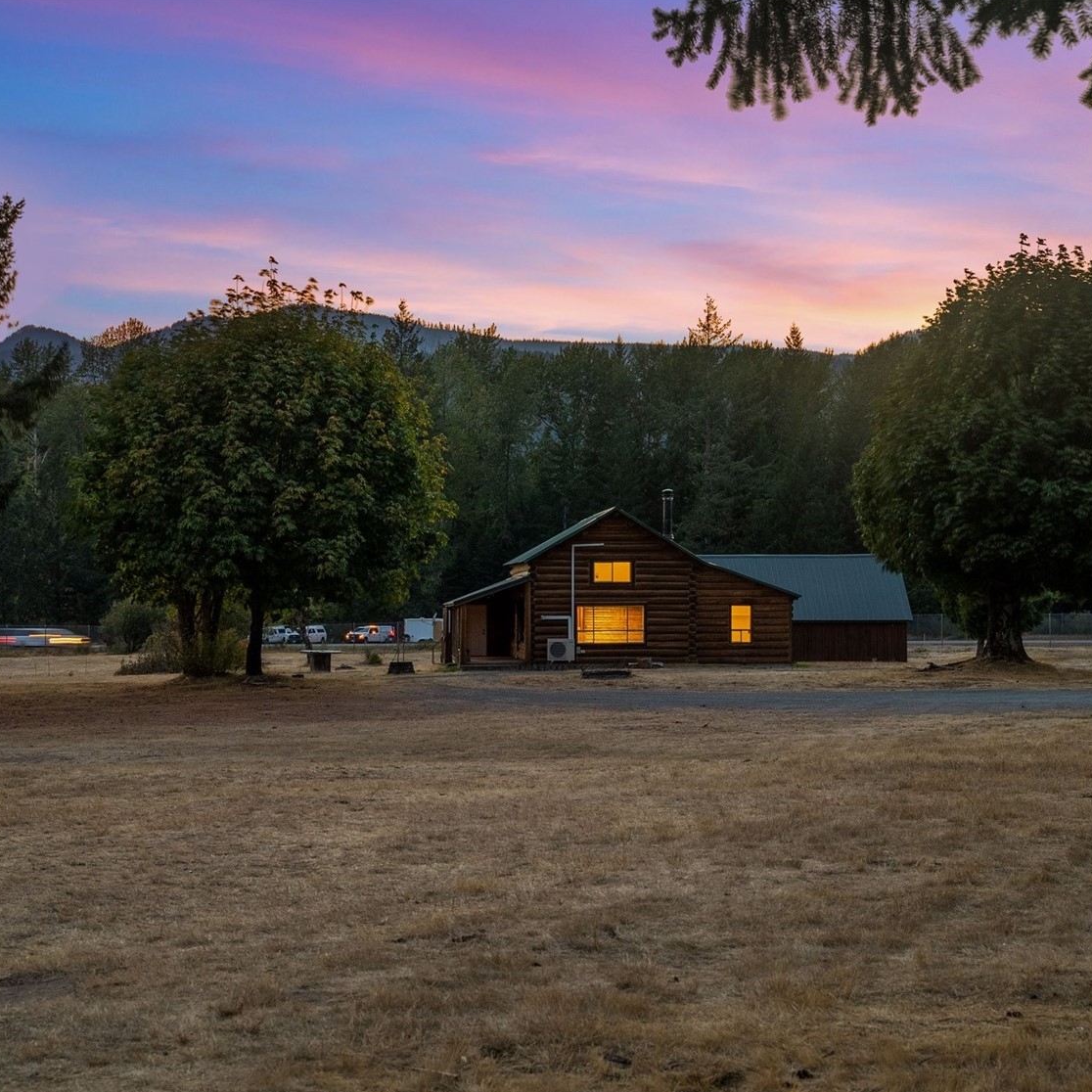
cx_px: 619
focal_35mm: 62
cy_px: 549
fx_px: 2213
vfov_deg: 27.7
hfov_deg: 27.7
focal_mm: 48
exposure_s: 1/1.25
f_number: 8
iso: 500
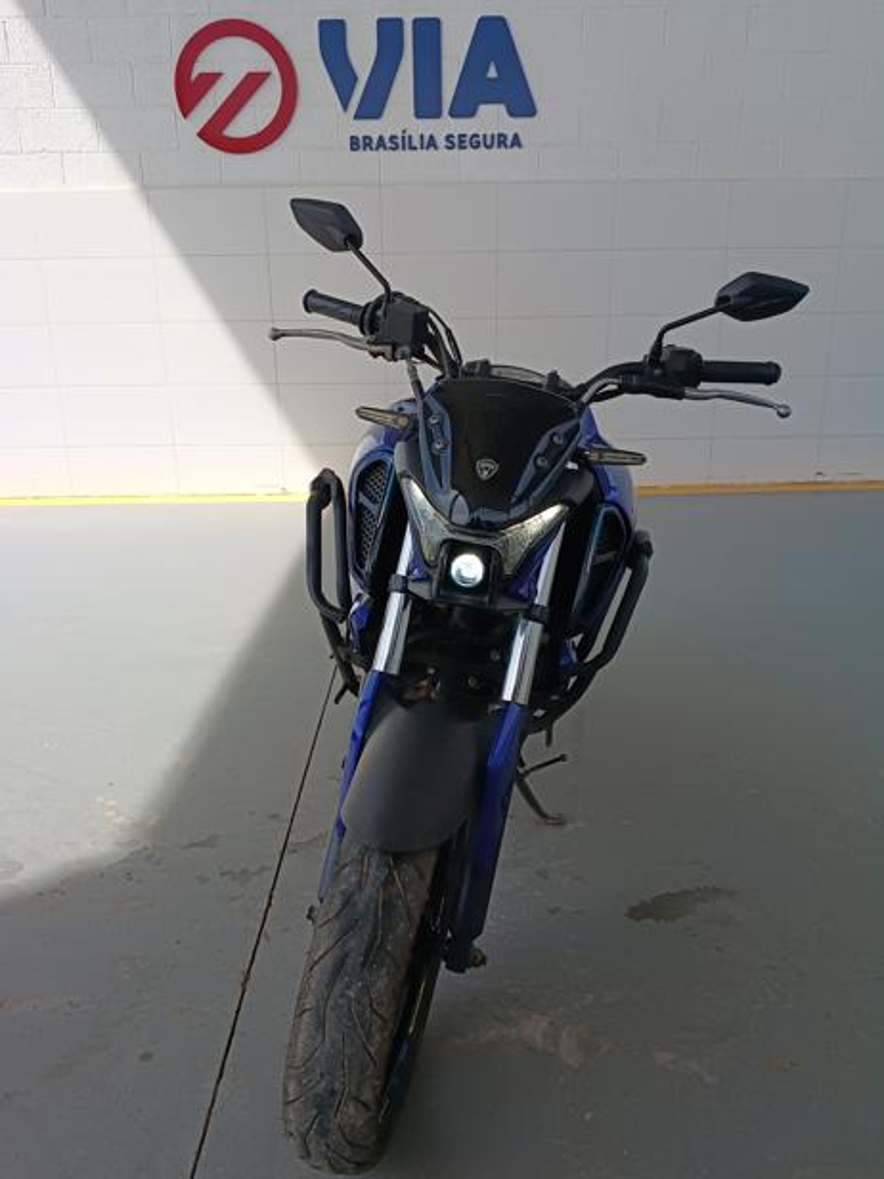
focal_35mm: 27
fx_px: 919
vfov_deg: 65.3
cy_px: 582
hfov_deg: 51.4
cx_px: 440
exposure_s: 1/1427
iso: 151
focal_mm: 4.81
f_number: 1.8
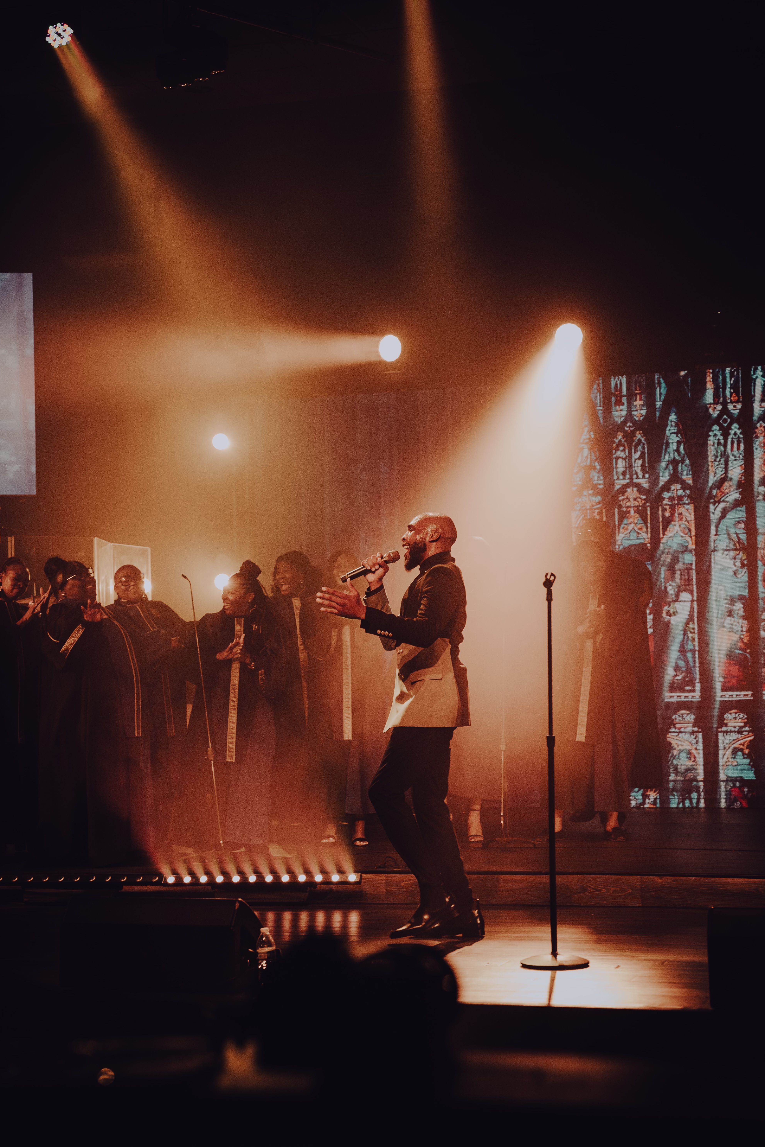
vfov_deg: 28.5
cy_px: 572
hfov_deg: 19.2
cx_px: 381
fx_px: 2263
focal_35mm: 71
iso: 5000
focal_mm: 70
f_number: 4.5
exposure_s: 1/250
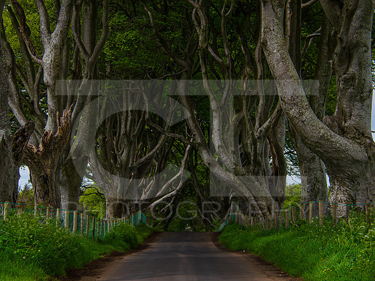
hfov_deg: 15.8
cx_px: 181
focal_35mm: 124
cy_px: 140
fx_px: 1348
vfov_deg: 11.9
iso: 500
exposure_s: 1/200
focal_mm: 72
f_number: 13
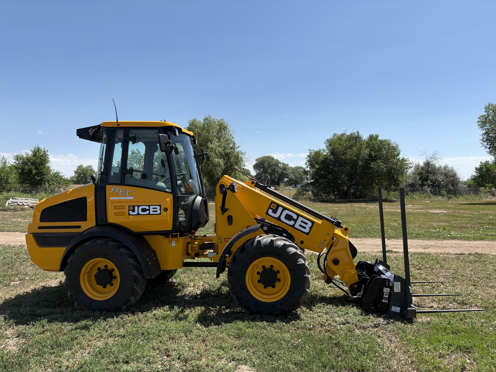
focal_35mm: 26
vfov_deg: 53.1
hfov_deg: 67.3
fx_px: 373
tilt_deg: +0.3
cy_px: 186
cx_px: 248
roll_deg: +1.5
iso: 50
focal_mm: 5.96
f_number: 1.6
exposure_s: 1/3623
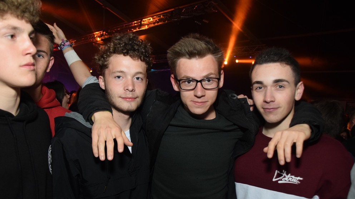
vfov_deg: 36.5
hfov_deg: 61.0
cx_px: 175
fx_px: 301
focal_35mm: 32
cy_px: 118
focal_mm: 20
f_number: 3.5
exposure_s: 1/60
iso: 1600
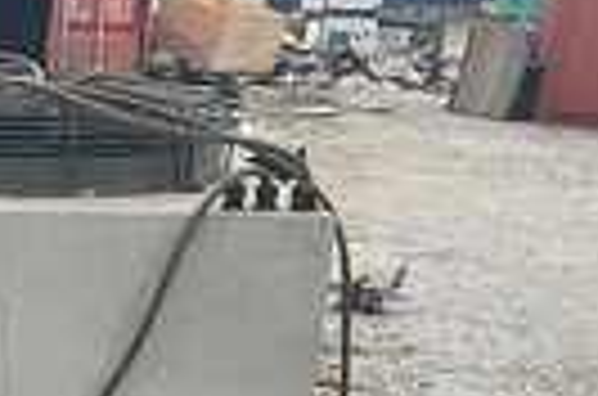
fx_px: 1508
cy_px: 531
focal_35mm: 91
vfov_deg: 14.3
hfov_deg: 20.9
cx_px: -121
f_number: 1.8
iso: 25
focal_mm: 3
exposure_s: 1/465
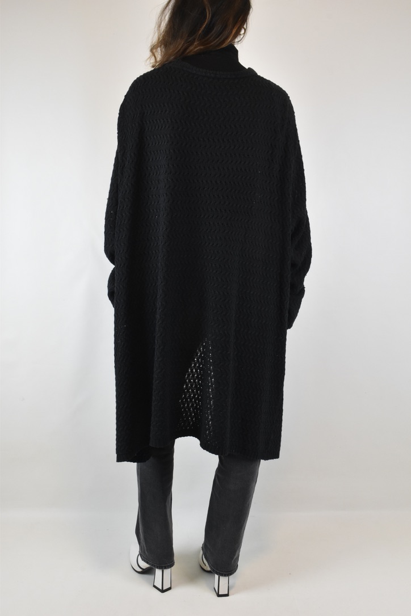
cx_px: 206
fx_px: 616
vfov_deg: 53.1
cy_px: 308
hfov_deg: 36.9
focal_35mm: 36
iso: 1600
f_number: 16
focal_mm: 24
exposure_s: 1/30
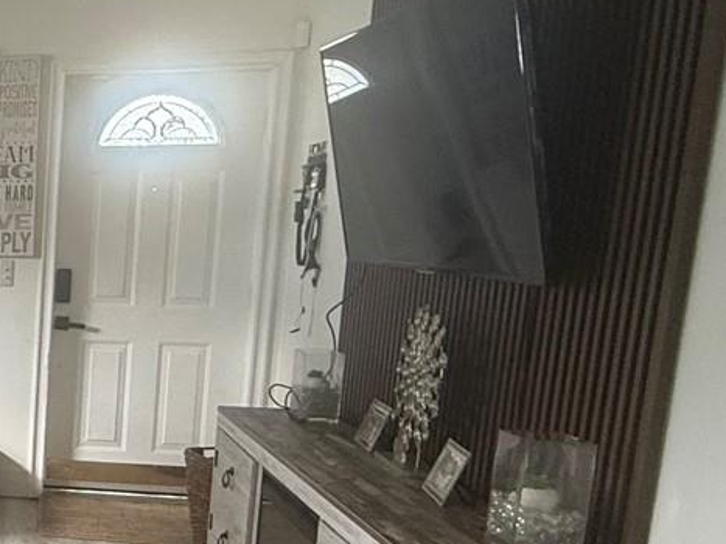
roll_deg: +0.9
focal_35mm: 48
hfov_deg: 30.5
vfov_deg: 29.9
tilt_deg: -9.8
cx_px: -235
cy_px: 393
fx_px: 1006
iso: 320
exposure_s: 1/99
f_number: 2.2
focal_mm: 2.22
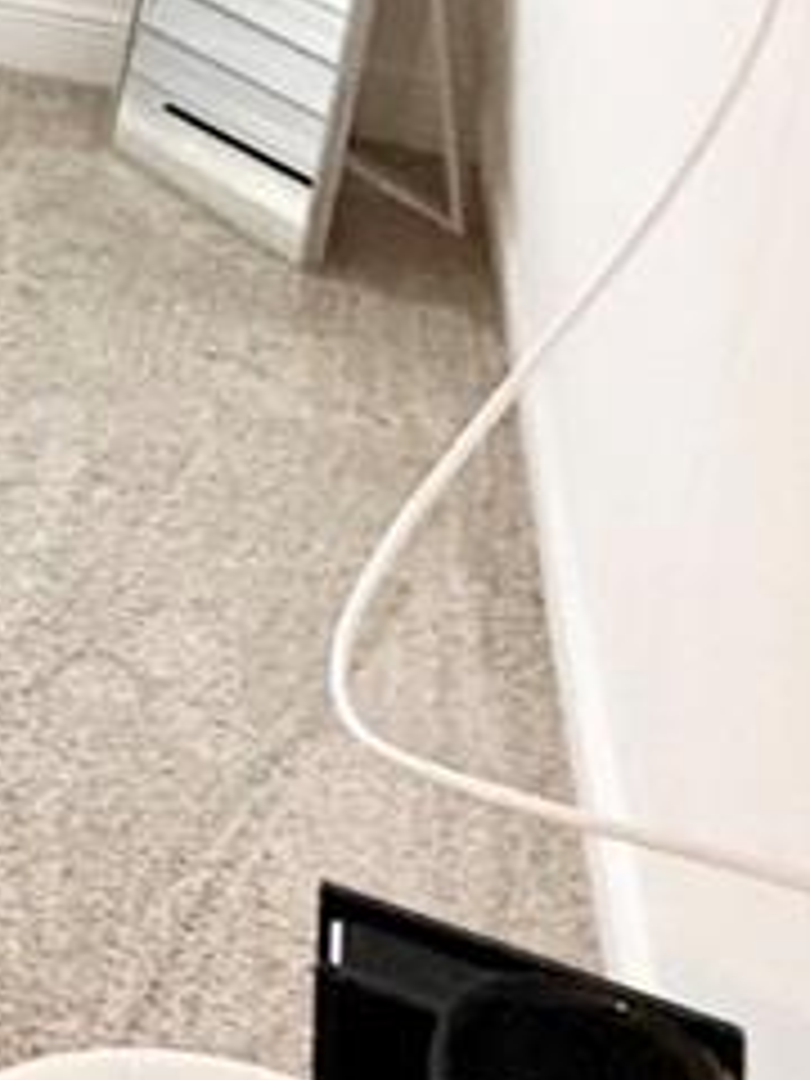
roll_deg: -2.9
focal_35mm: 70
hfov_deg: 17.0
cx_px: -675
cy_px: -878
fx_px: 2184
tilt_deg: +3.7
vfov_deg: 20.0
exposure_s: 1/60
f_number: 2.2
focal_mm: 2.22
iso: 400
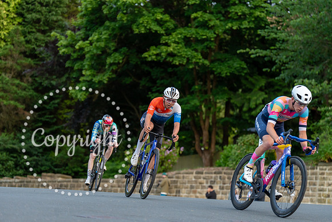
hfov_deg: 19.1
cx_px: 166
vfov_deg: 12.8
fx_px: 987
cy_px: 111
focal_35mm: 107
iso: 1250
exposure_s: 1/1000
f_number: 2.8
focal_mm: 107
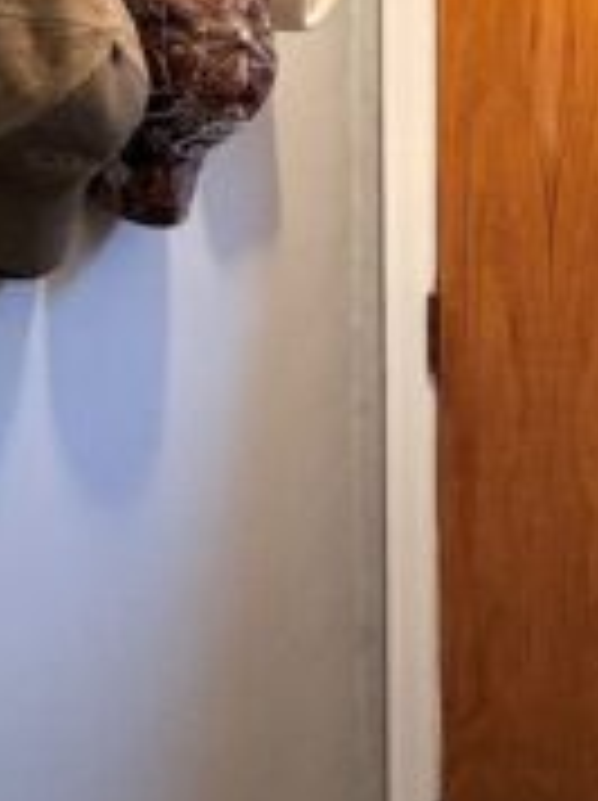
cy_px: 194
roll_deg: -0.8
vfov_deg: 30.2
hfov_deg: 22.9
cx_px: 468
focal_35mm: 63
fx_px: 1455
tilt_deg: -7.7
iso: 320
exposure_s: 1/60
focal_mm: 2.22
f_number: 2.2
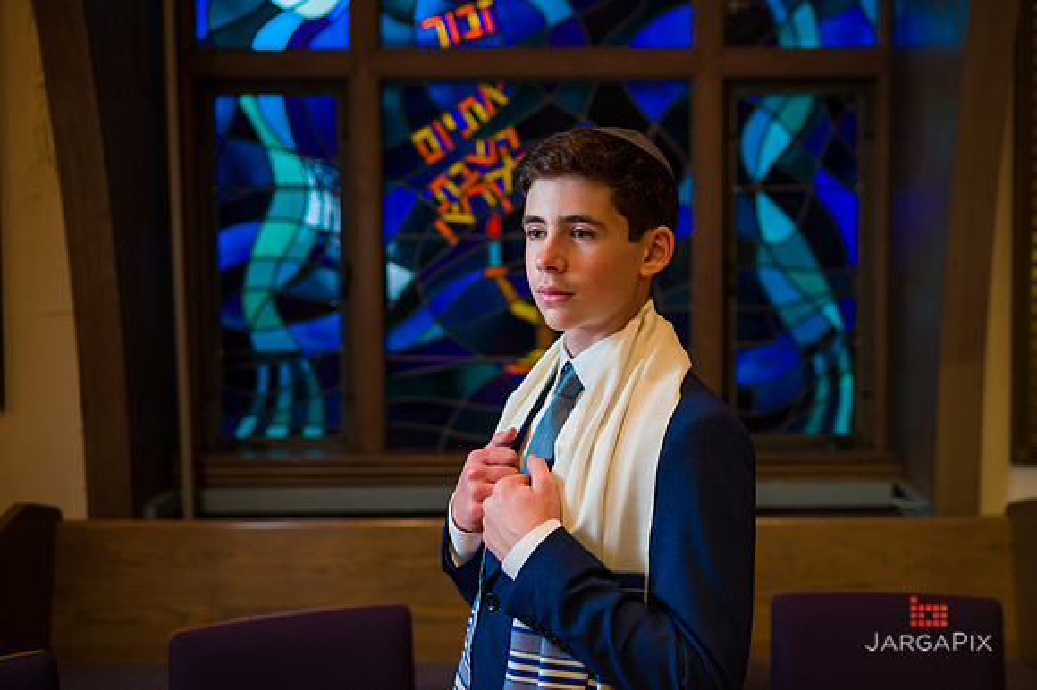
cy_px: 334
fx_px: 1103
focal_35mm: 38
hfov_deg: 50.3
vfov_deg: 34.7
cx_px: 568
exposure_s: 1/200
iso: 200
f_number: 2
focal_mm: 35
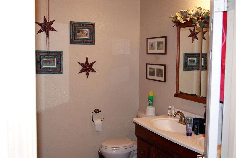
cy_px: 79
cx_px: 118
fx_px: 275
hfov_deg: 46.4
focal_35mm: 42
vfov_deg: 31.9
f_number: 4.5
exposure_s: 1/60
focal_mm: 28
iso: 400
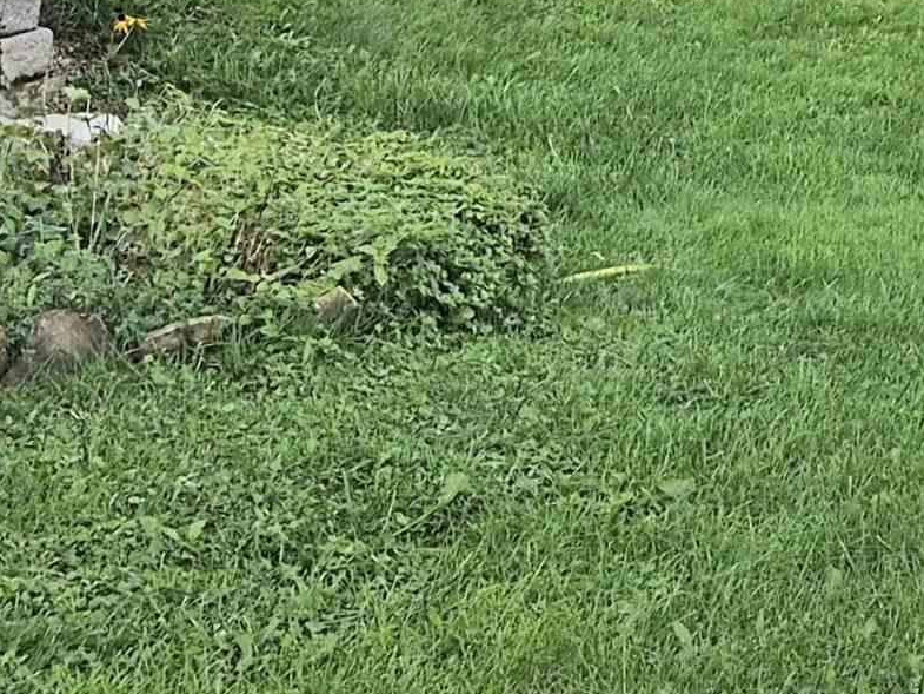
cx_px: 1032
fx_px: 2403
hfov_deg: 20.7
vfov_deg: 14.6
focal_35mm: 90
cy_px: -504
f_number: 1.8
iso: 80
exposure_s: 1/3800
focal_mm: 5.4
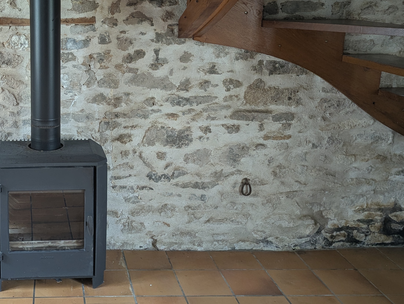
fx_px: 526
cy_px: 95
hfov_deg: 40.0
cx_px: 69
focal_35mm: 45
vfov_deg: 31.9
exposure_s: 1/38.3
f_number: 1.85
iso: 292
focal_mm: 6.81
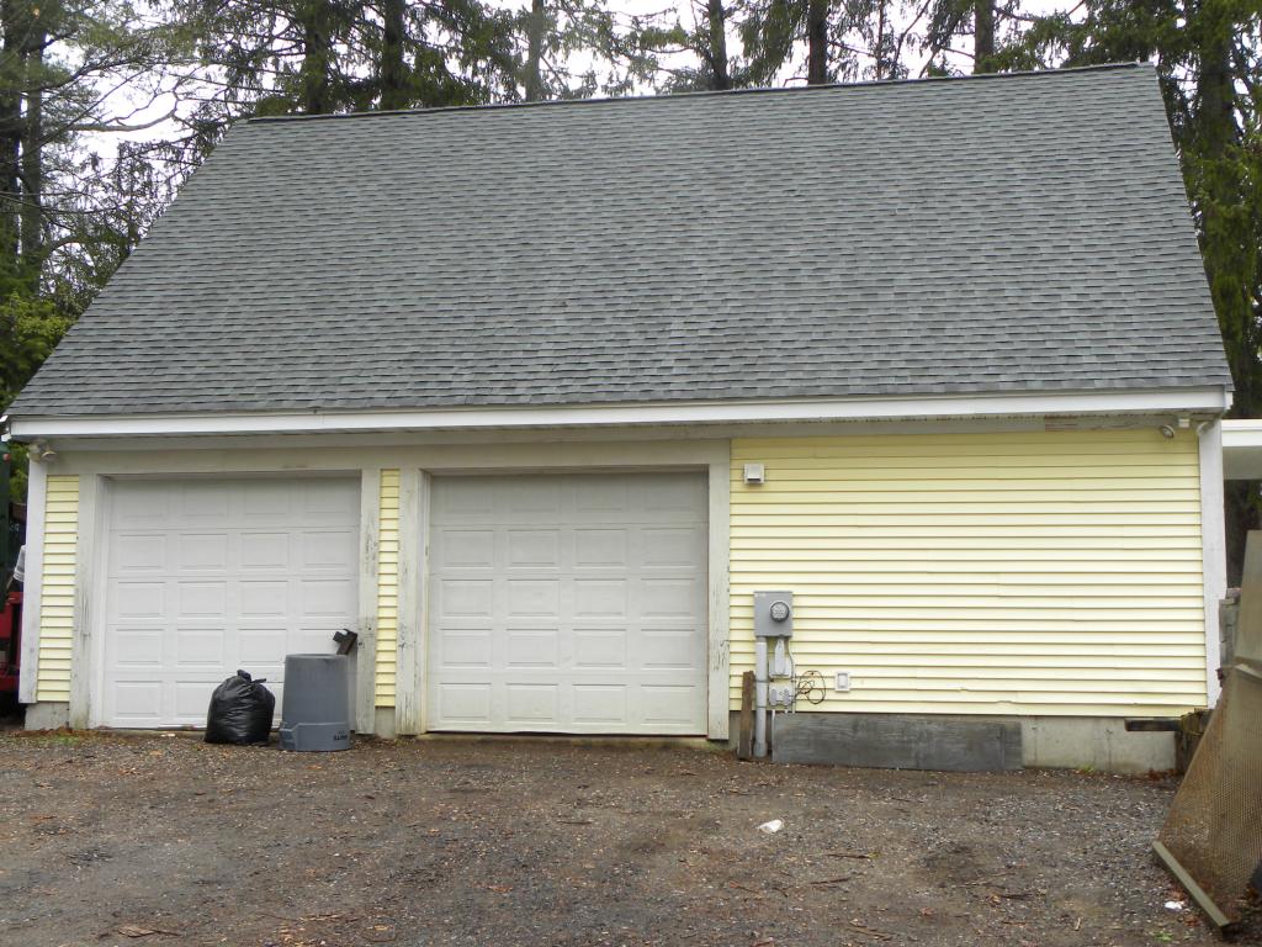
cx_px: 631
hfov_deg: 41.2
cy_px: 474
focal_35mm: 46
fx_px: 1677
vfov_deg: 31.5
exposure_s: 1/100
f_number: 4
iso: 64
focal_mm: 8.2
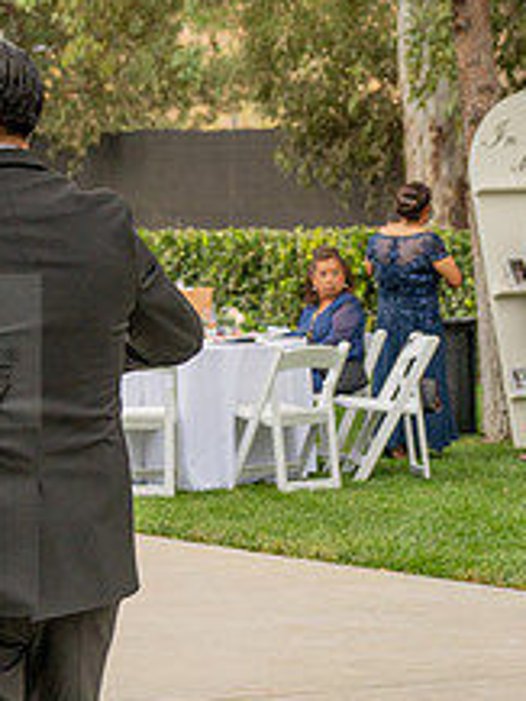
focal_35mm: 157
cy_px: 350
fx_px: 3178
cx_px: -232
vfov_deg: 12.6
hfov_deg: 9.2
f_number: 4
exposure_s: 1/250
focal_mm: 61
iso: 250
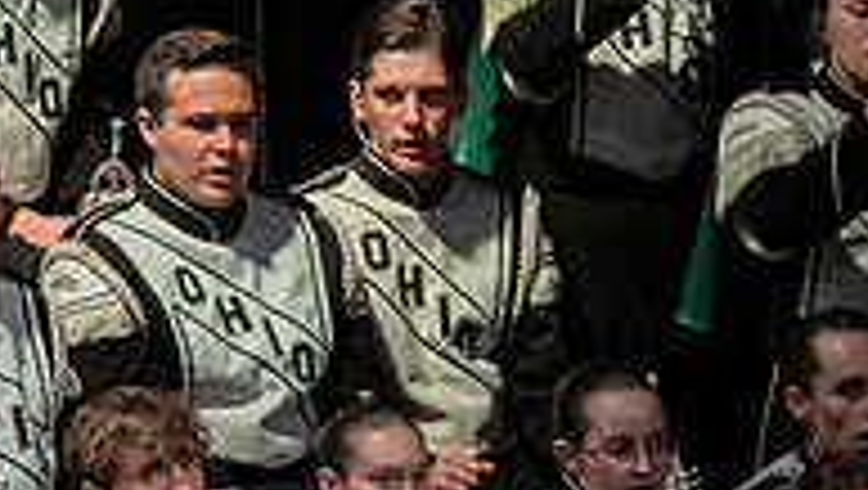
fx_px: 18960
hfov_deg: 2.6
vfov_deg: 1.5
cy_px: -252
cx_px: -409
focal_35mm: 823
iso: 5000
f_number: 4
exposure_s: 1/500
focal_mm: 175
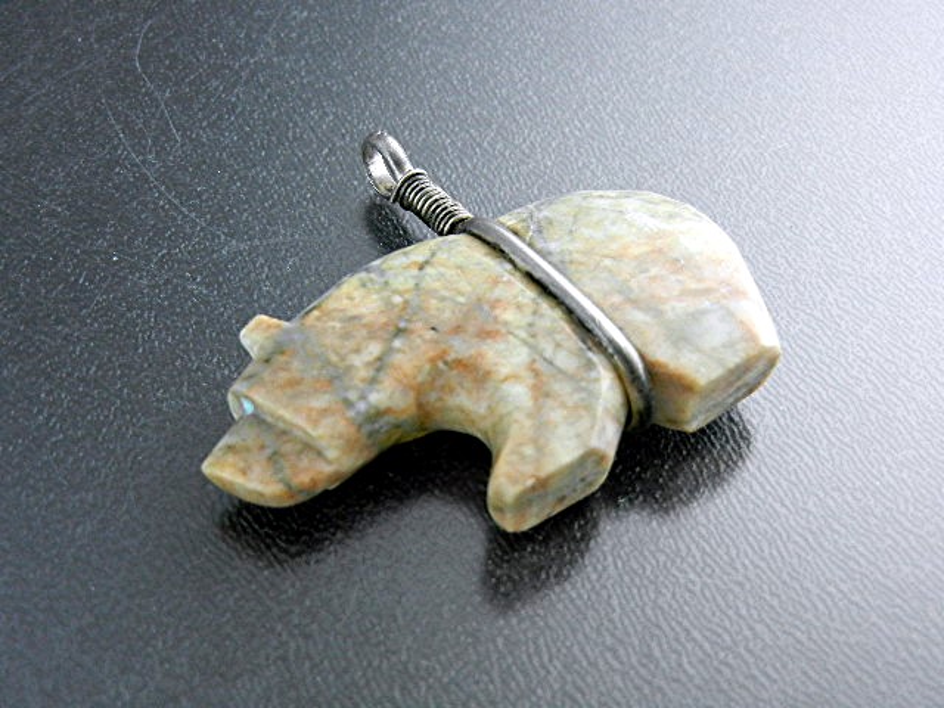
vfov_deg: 28.0
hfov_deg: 36.8
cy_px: 354
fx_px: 1418
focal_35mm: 52
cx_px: 472
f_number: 3.9
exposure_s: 1/5.6
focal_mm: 9.3
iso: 200
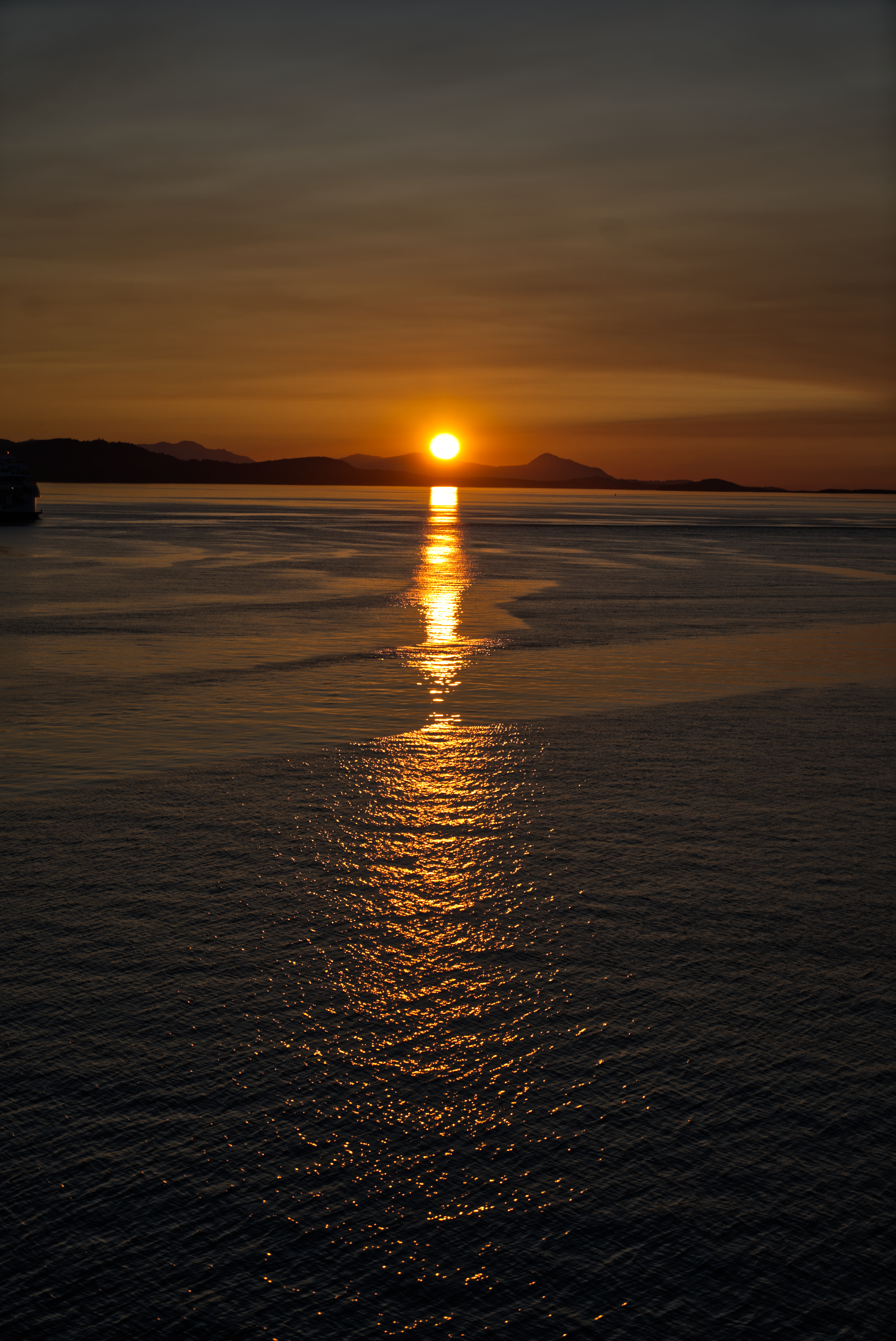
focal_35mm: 70
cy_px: 670
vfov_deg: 28.8
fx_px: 2610
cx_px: 448
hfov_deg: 19.5
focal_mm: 70
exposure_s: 1/1600
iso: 200
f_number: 4
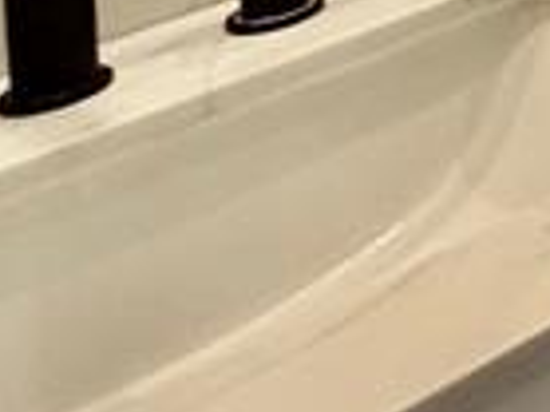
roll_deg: +1.0
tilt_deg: -2.1
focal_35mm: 103
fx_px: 1635
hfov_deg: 11.2
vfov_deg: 11.1
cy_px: -697
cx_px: 1674
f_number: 2.2
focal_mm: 2.22
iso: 320
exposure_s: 1/60
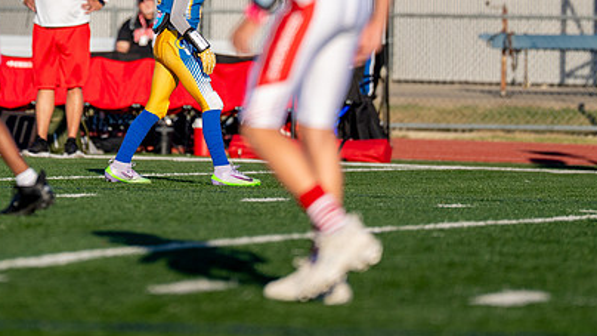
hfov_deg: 4.7
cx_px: 181
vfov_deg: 2.6
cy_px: 12
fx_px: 7264
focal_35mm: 459
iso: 200
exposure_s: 1/4000
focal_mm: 200
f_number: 2.8
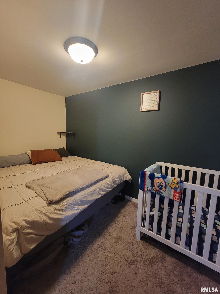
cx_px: 110
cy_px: 147
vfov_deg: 106.2
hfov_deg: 89.9
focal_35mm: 13
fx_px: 110
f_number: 2.2
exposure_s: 1/30
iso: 400
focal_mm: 2.2
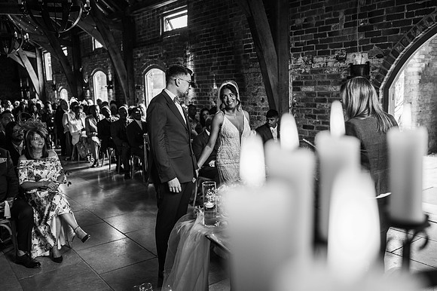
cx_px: 218
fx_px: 425
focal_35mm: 35
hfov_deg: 54.5
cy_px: 146
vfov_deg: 37.8
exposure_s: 1/200
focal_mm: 35
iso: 200
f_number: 2.2
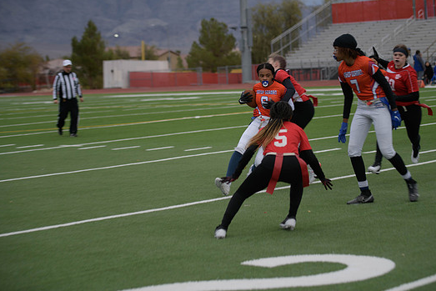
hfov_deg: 18.4
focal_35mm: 111
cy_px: 132
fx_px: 1345
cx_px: 232
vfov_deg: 12.3
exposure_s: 1/200
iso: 160
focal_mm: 100
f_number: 2.8
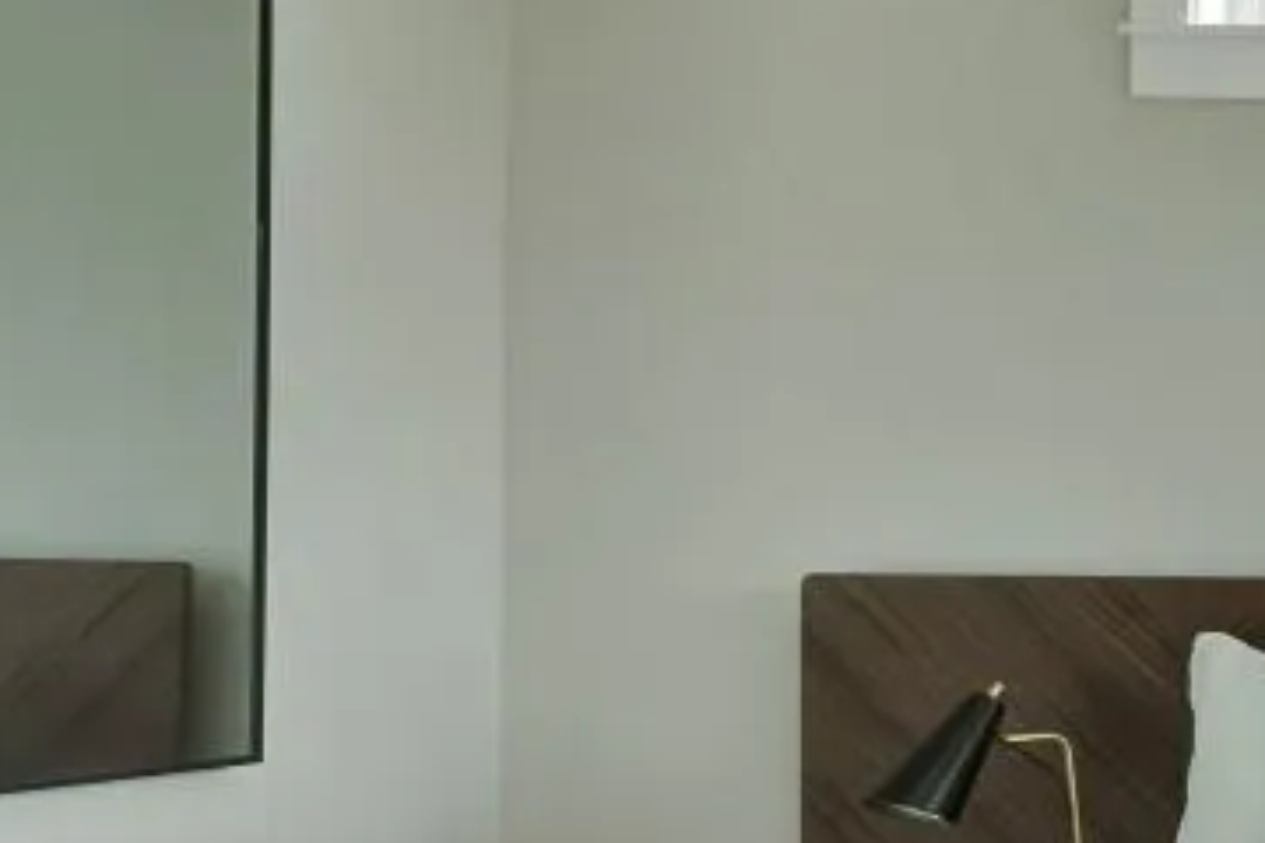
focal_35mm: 63
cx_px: 2210
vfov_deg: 21.5
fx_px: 2214
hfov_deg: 21.8
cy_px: 527
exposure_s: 1/200
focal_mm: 14
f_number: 8
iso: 400
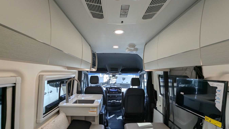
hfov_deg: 92.7
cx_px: 113
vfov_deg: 59.8
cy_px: 85
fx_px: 109
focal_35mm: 18
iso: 72
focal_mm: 2.35
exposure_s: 1/231
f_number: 2.2
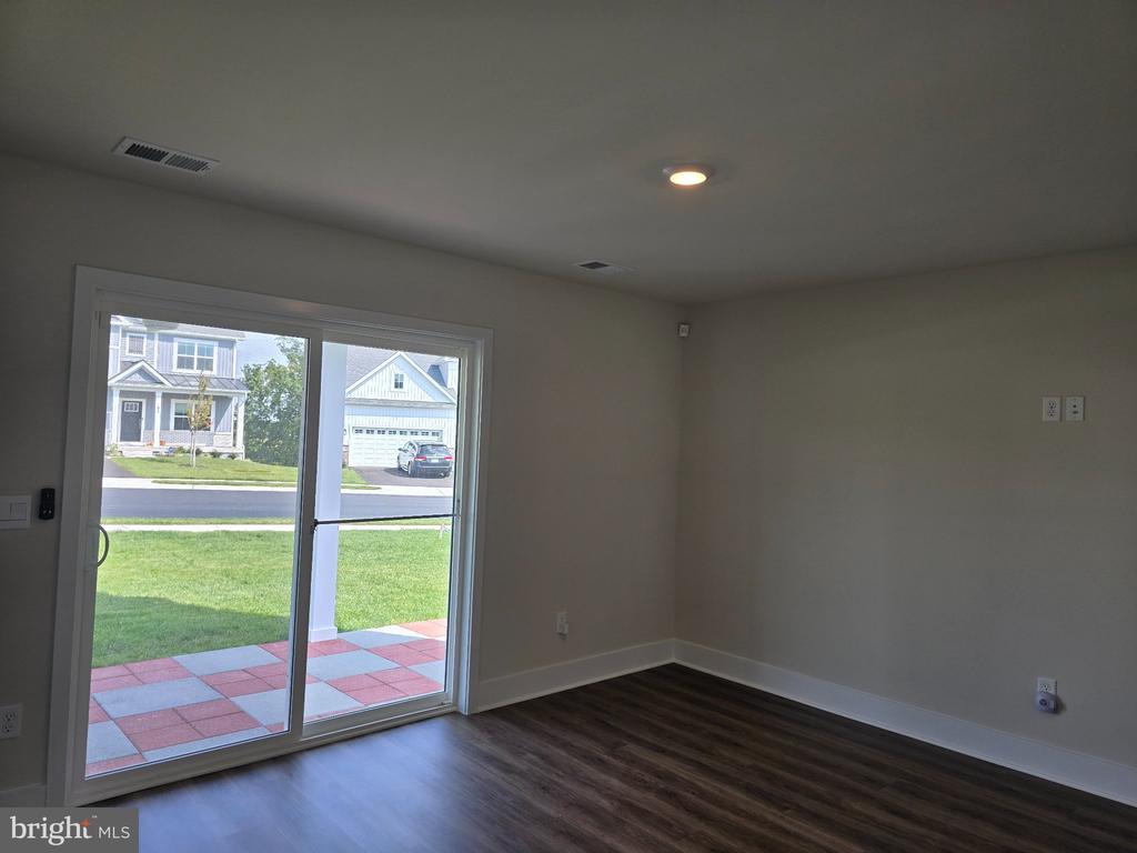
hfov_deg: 73.9
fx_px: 755
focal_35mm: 23
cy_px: 426
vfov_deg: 58.9
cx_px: 568
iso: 32
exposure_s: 1/180
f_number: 1.7
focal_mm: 6.3
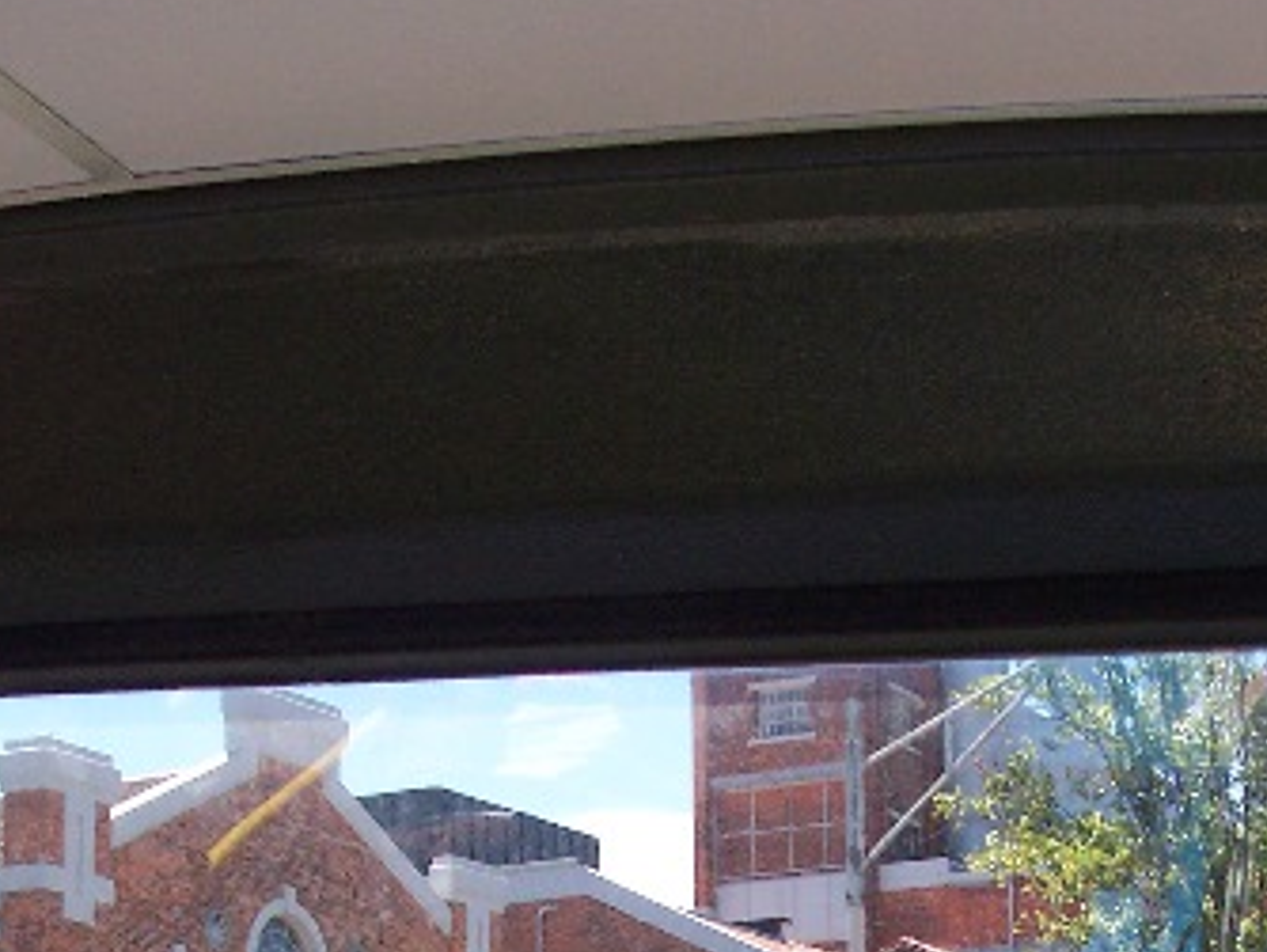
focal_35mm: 91
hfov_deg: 21.5
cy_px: 1077
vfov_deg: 15.8
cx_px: 800
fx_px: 3333
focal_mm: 8
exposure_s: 1/350
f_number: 4.8
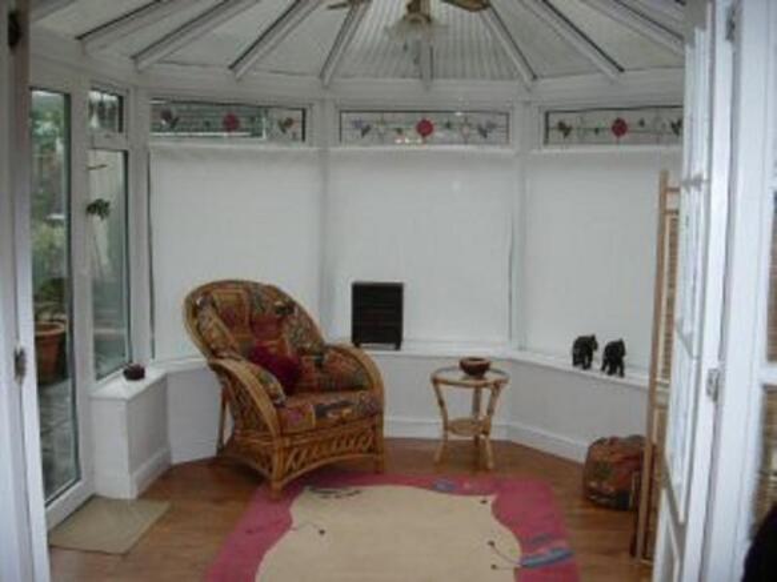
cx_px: 388
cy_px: 291
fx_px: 853
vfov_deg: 37.7
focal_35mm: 38
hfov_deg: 49.0
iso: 79
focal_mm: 7.8
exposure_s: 1/483
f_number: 2.8
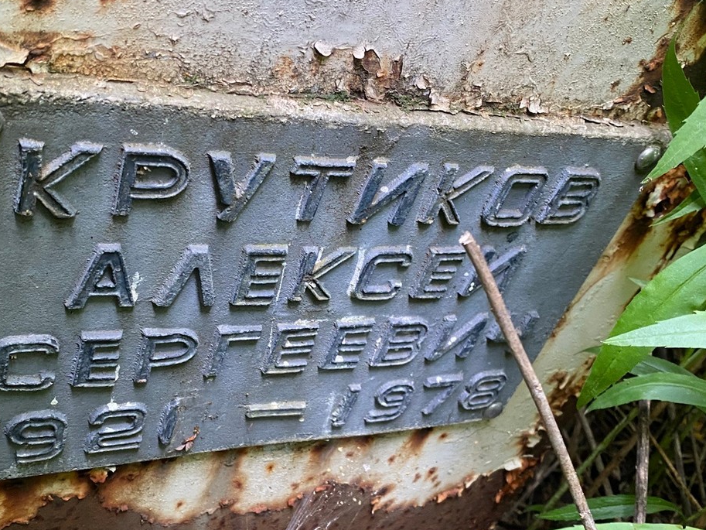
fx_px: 836
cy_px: 303
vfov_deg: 35.1
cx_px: 313
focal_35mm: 41
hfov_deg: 45.7
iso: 200
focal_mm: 4.25
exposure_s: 1/60
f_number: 1.8
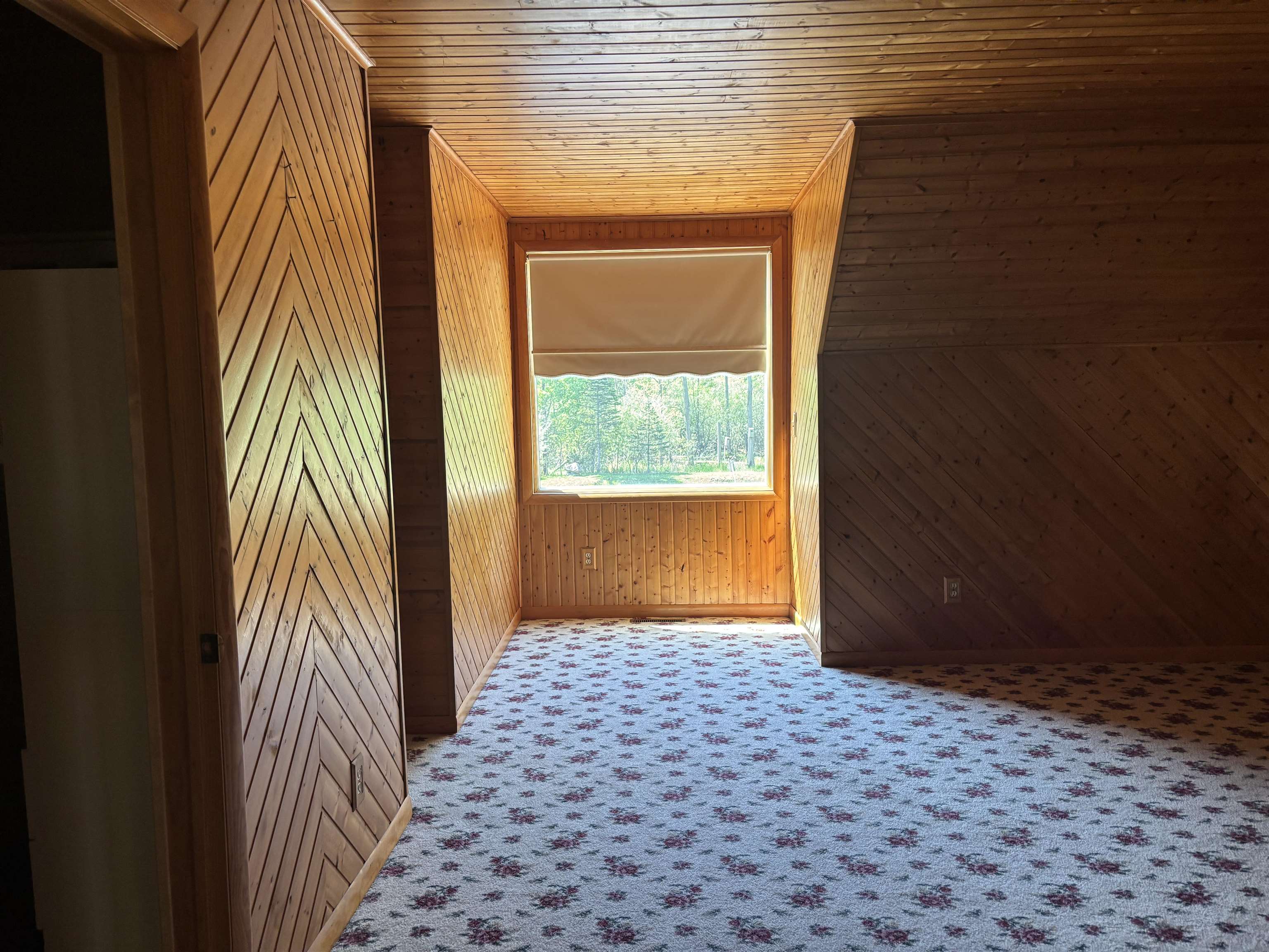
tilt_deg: -5.4
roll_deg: +1.5
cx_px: 634
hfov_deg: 67.3
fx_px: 953
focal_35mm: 26
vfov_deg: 53.1
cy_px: 476
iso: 125
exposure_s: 1/120
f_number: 1.6
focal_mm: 5.96
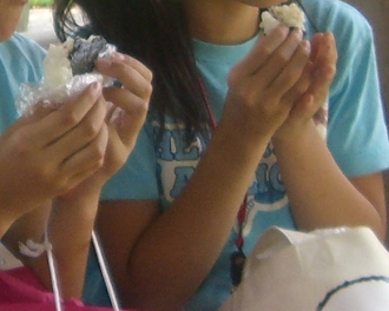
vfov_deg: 8.5
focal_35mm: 180
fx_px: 2072
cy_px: -2
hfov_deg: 10.7
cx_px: 48
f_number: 2.7
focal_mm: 6.2
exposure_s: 1/160
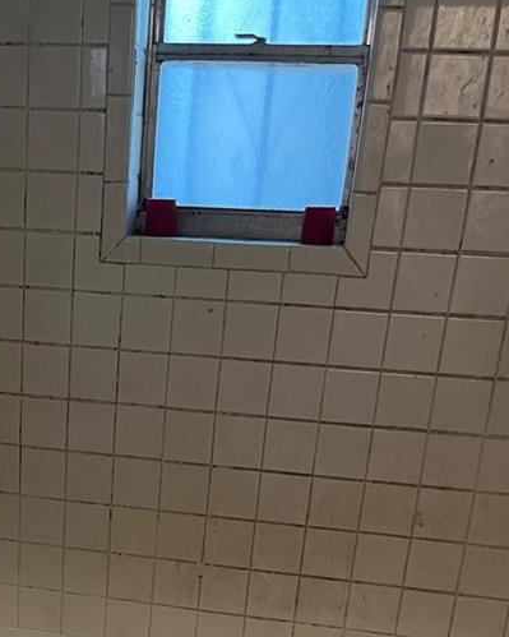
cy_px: 719
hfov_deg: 24.4
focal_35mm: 61
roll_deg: -1.9
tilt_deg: -26.0
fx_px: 1149
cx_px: 73
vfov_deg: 27.9
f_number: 1.6
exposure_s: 1/60
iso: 250
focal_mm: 5.1
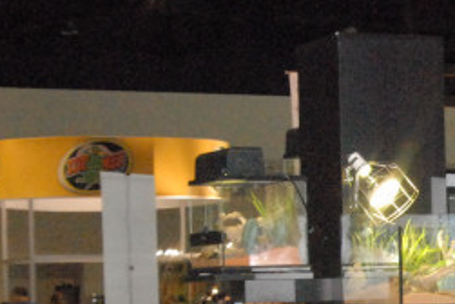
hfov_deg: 14.6
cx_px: 600
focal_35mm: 134
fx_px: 1696
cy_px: 299
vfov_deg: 10.2
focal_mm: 28
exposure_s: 1/180
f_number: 7.1
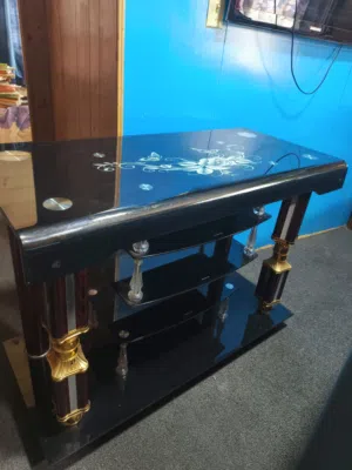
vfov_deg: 73.9
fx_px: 312
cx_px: 176
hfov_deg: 58.9
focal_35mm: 23
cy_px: 235
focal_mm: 5.25
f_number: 1.7
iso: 2998
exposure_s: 1/30
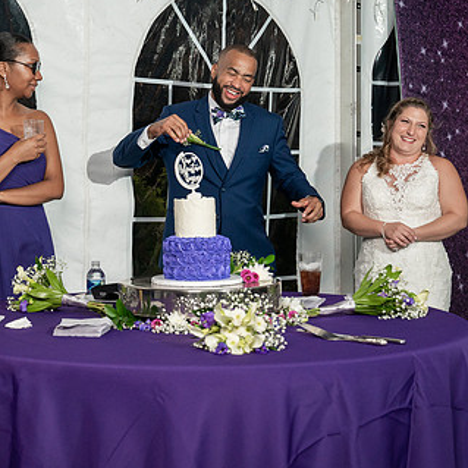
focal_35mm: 67
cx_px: 97
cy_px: 205
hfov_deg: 25.3
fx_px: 1025
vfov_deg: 25.7
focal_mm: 43
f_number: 5.6
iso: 1600
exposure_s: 1/200
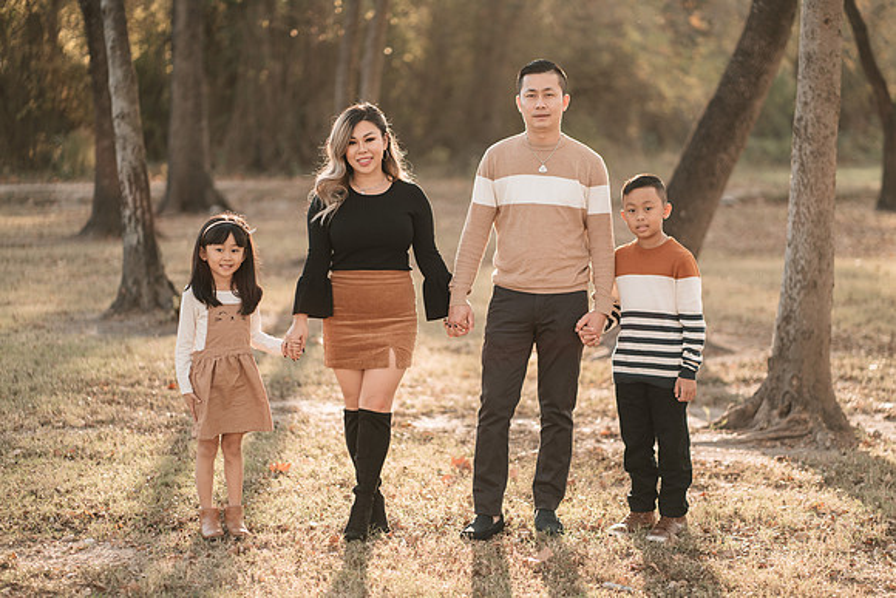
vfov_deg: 16.1
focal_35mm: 85
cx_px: 448
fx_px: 2116
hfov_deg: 23.9
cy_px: 299
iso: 125
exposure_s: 1/500
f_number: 1.8
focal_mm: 85
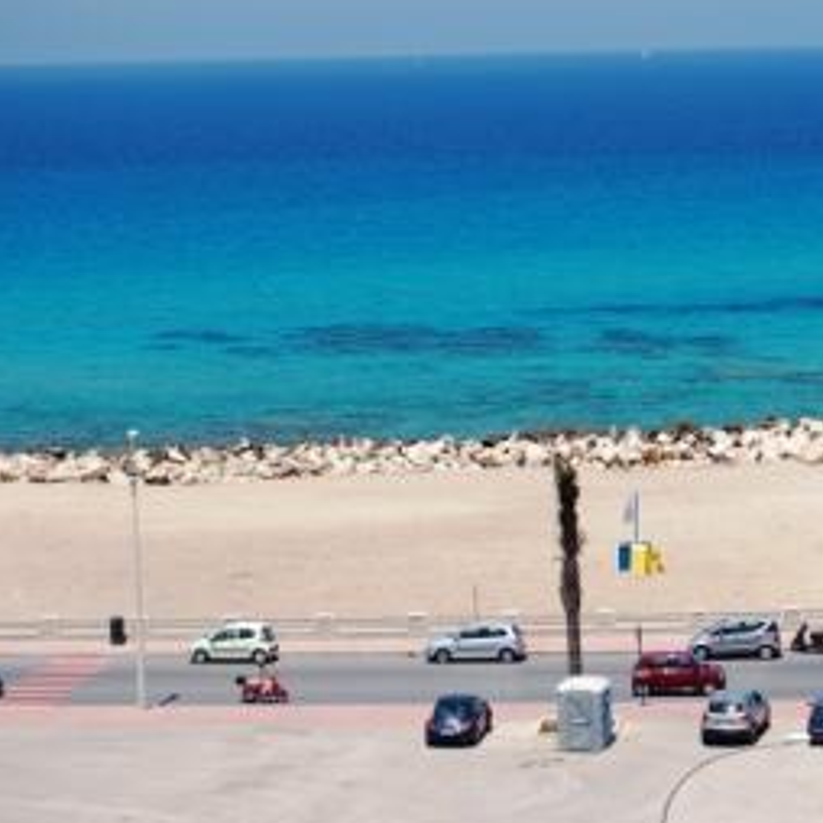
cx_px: 642
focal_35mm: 124
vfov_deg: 14.1
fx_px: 3329
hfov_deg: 14.0
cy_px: 395
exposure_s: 1/1000
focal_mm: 55
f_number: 5.6
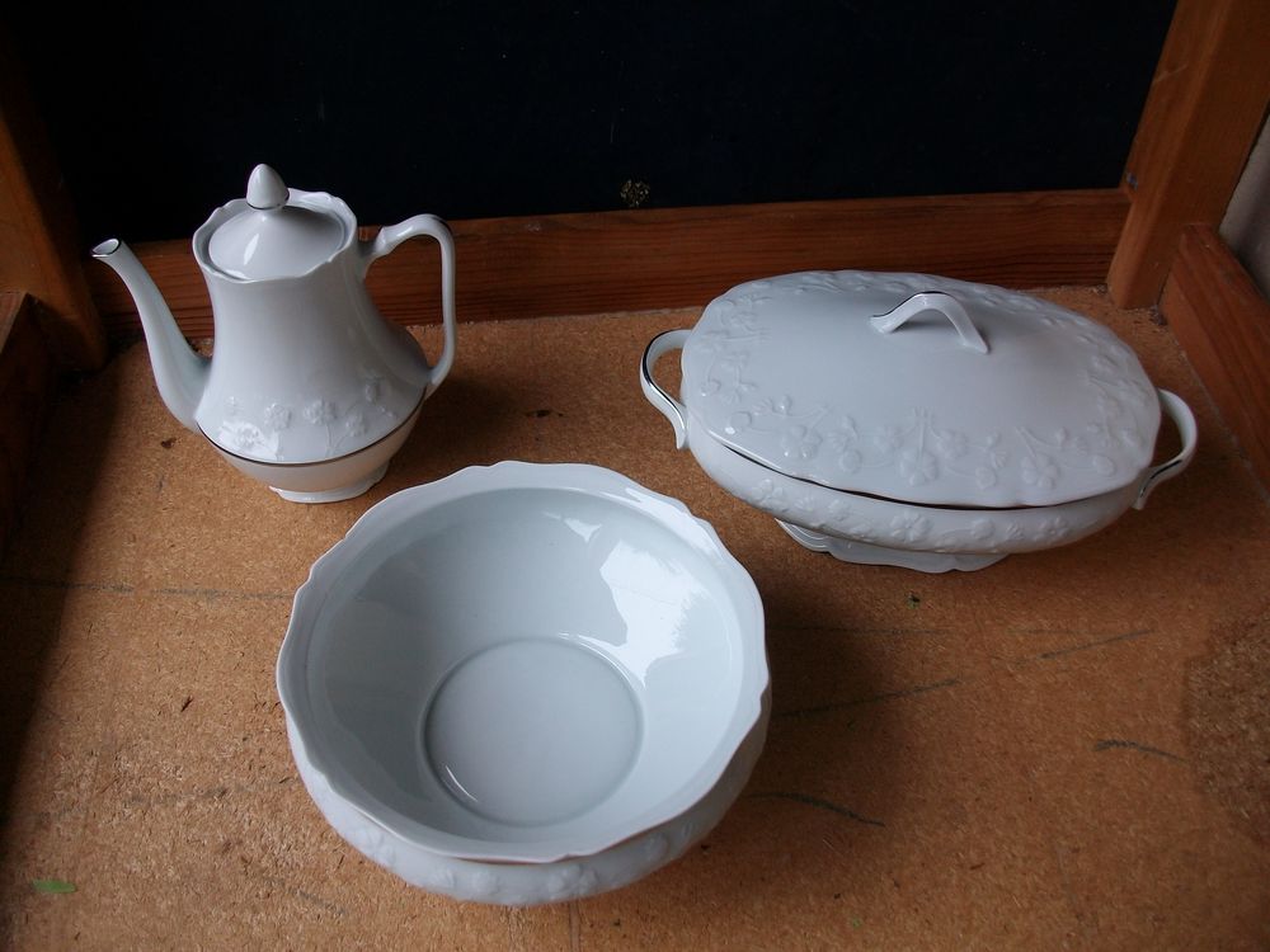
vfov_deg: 44.2
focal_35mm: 32
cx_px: 635
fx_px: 1174
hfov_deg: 56.8
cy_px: 476
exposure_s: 1/54.3
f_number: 2.9
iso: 80
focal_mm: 5.7
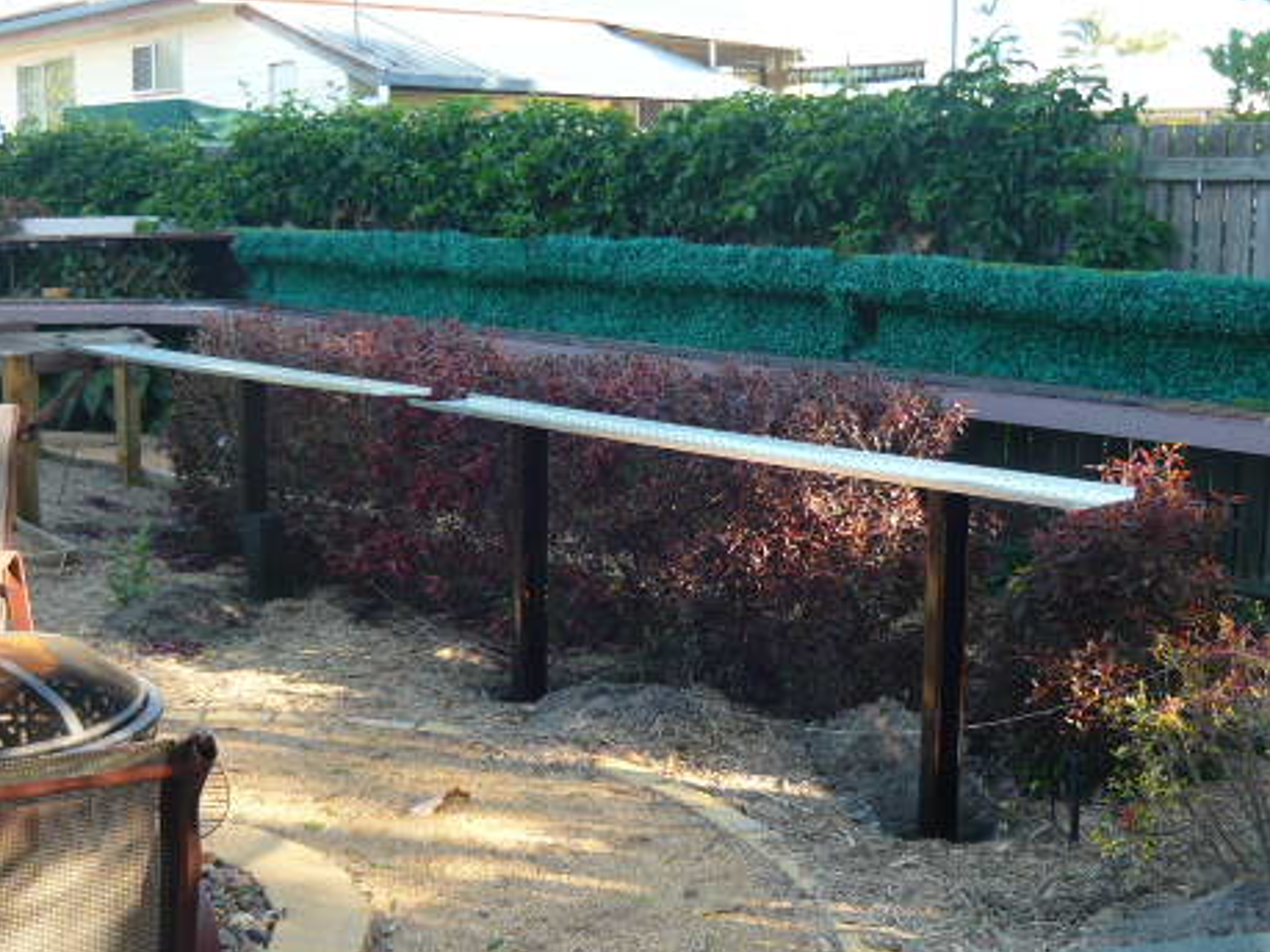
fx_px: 1687
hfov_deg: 41.2
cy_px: 531
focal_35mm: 46
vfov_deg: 31.5
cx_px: 614
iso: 100
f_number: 2.8
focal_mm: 5.5
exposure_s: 1/100
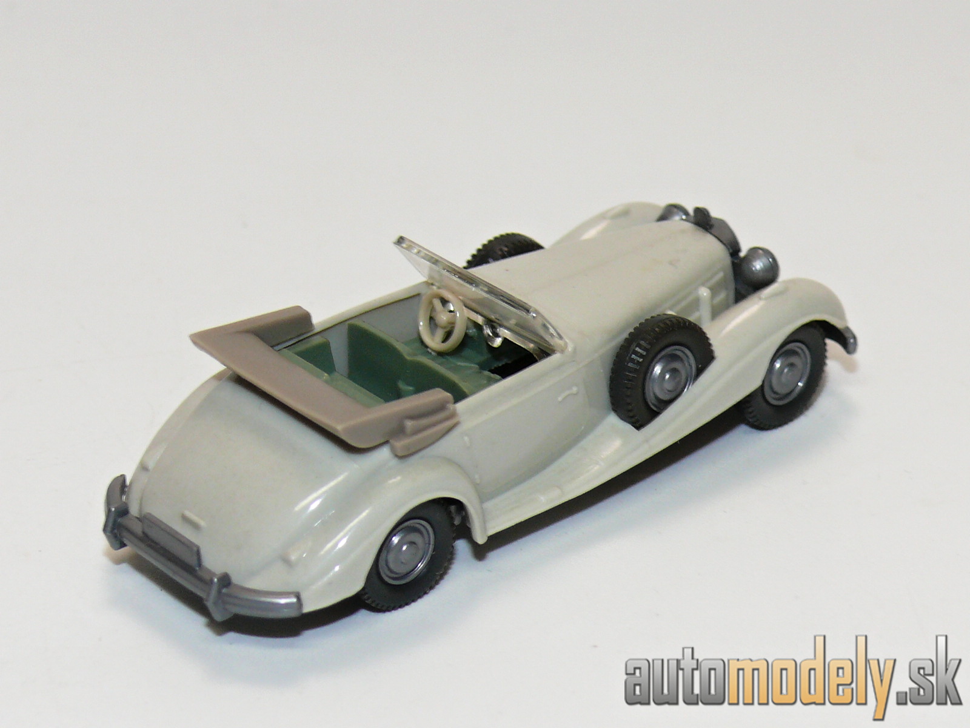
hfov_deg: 14.6
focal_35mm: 135
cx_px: 485
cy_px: 364
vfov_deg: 11.0
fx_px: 3783
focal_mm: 16.1
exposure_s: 1/30
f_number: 4
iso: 100
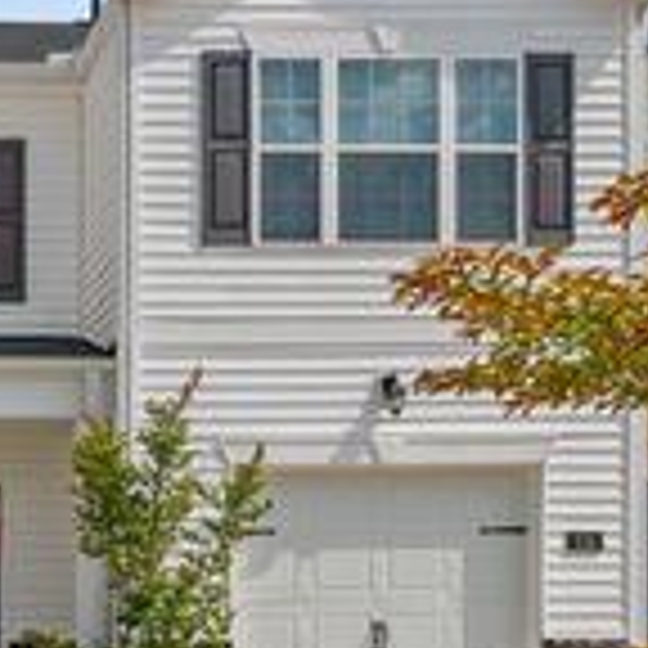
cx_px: -207
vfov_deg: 27.6
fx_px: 1313
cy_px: 421
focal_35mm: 62
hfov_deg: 24.1
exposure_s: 1/2000
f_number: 8
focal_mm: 21
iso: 400
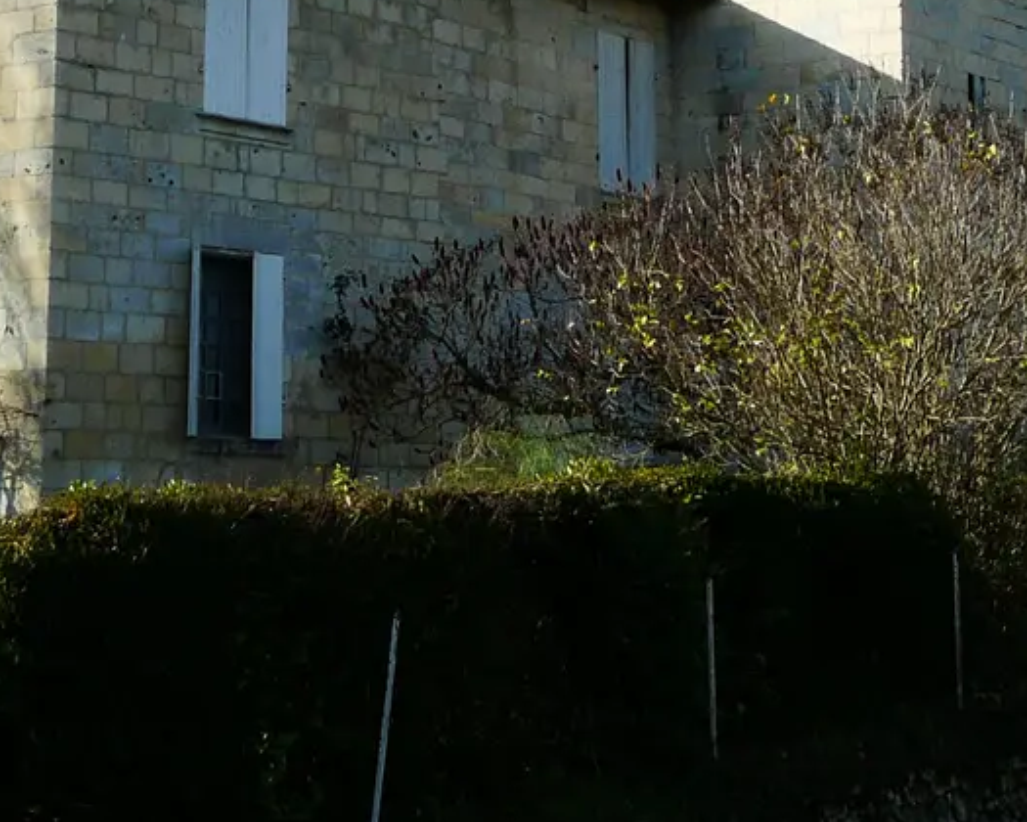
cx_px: 577
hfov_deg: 21.7
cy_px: -92
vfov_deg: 16.9
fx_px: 2675
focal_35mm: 88
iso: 100
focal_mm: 6
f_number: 5.6
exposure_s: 1/320
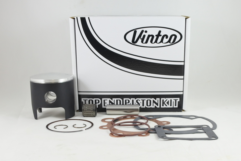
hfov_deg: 49.6
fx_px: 261
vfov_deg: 34.2
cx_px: 120
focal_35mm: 39
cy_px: 80
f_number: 4.2
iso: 560
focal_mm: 14.7
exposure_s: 1/125
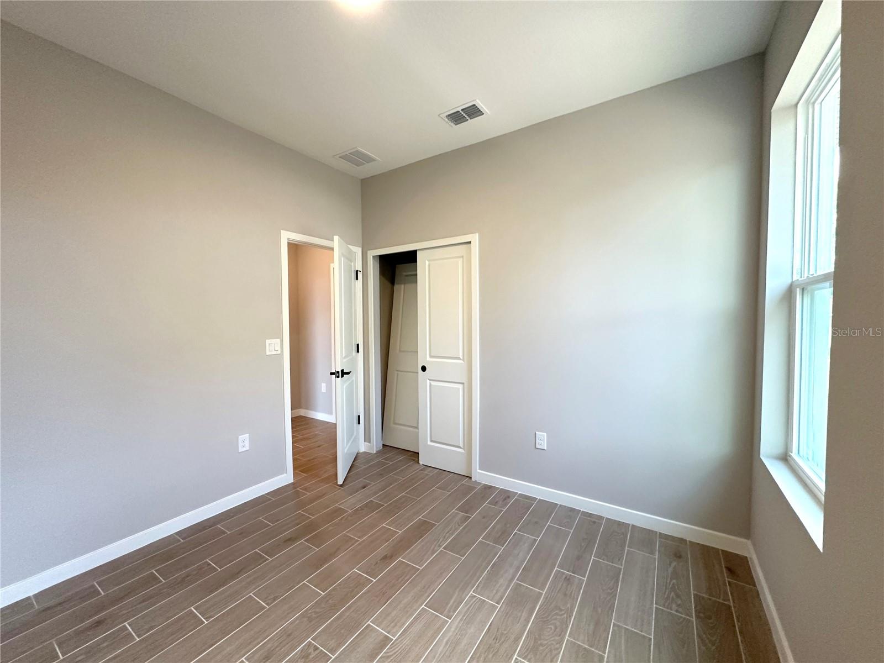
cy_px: 332
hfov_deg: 102.1
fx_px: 358
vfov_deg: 85.7
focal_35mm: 14
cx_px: 442
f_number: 2.2
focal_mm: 2.22
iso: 320
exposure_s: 1/120
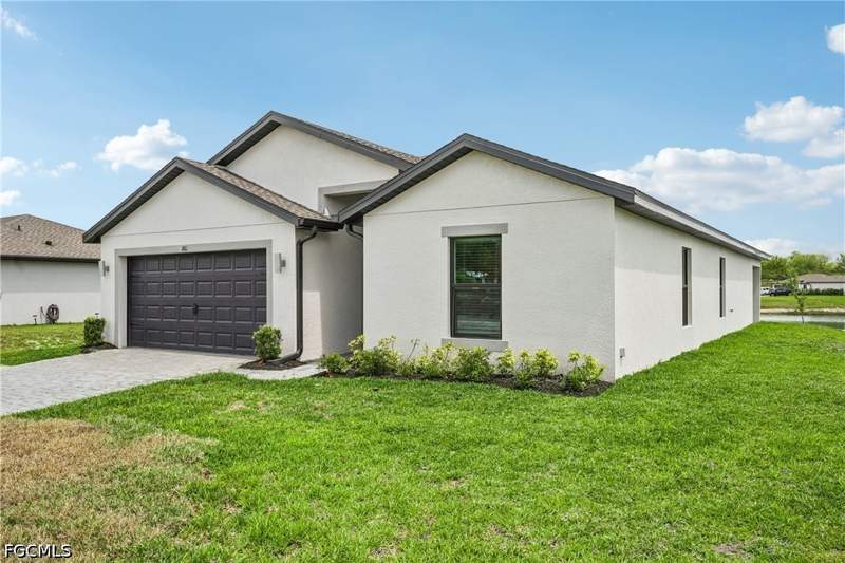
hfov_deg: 67.4
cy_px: 282
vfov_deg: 47.9
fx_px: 634
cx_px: 422
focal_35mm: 27
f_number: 8
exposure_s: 1/1000
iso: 400
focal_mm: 27
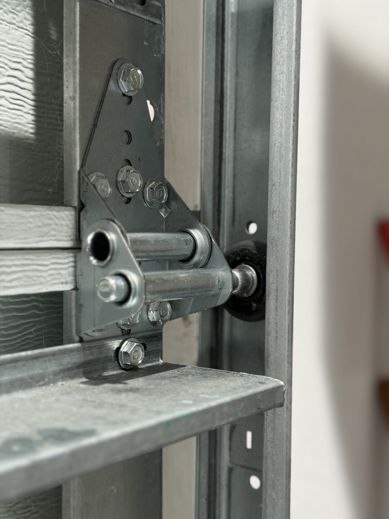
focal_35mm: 48
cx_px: 194
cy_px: 260
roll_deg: -0.2
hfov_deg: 30.3
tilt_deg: -1.3
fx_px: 719
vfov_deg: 39.7
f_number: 1.78
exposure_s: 1/40
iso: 500
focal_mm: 6.76
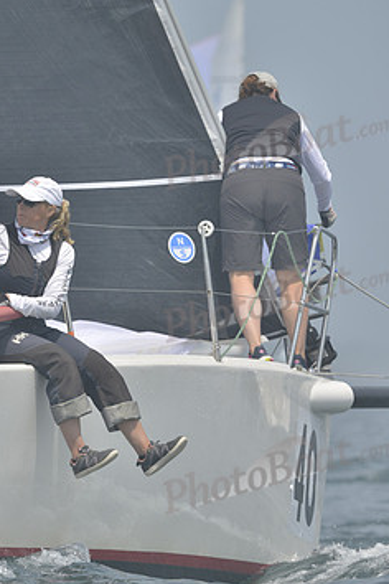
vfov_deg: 4.2
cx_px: 78
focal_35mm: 492
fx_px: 7974
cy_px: 409
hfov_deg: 2.8
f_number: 8
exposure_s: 1/1000
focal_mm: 300
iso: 280
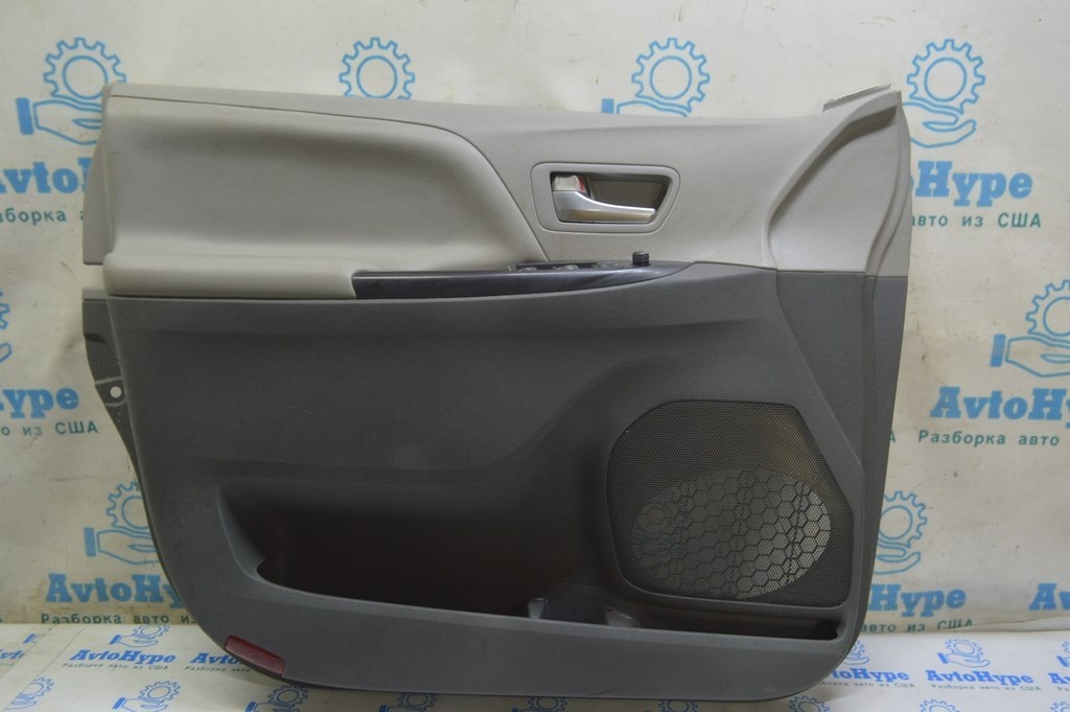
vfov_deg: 47.9
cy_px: 356
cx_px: 535
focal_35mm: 27
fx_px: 802
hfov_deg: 67.4
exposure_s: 1/20
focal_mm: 18
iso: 400
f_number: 5.6
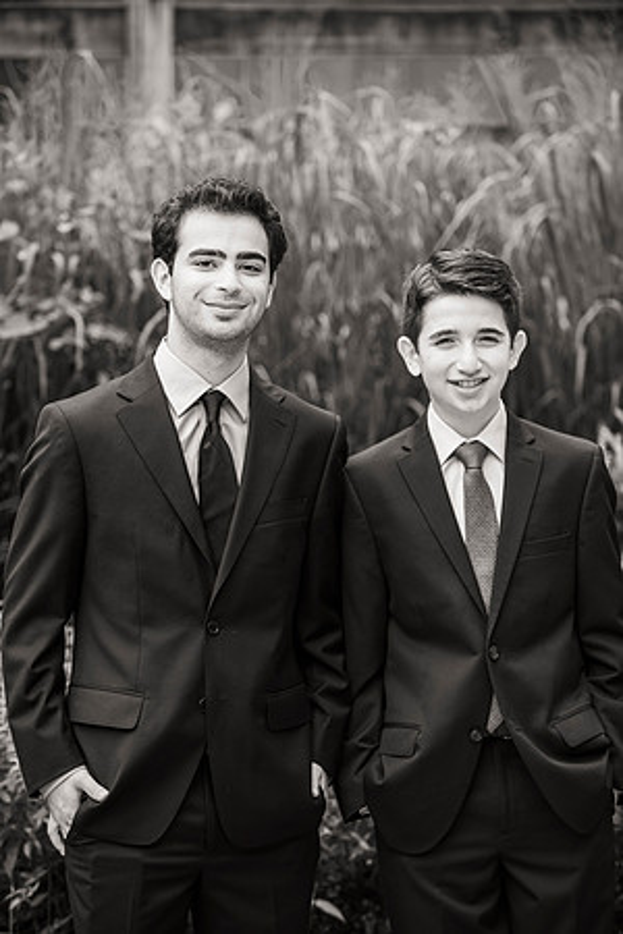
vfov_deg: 15.8
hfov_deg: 10.5
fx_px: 3374
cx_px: 312
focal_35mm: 130
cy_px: 467
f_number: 3.5
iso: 400
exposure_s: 1/640
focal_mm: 130
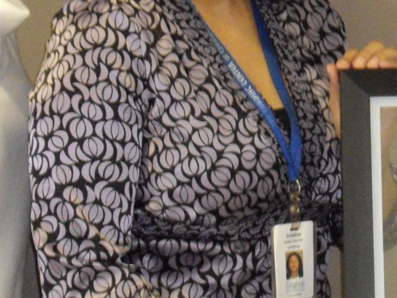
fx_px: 2891
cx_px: 304
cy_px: 125
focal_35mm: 252
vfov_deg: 5.9
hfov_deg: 7.8
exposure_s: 1/25
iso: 400
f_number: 3.4
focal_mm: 11.5
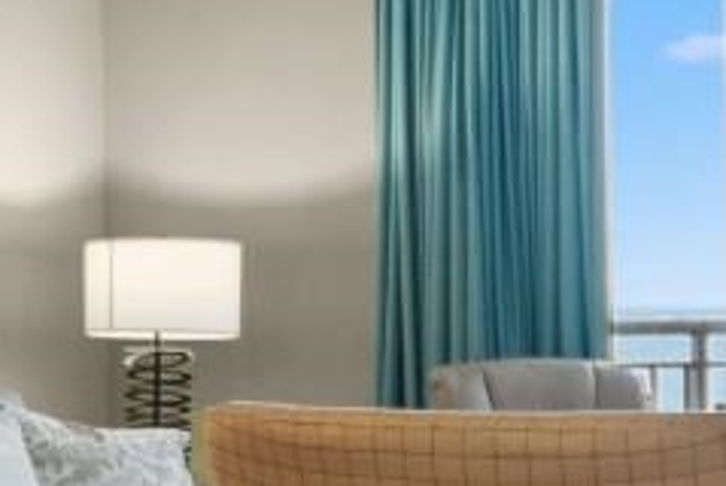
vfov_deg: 11.9
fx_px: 2322
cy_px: 267
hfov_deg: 15.1
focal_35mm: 115
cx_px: -629
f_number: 4.8
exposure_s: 1/8
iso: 100
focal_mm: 11.5
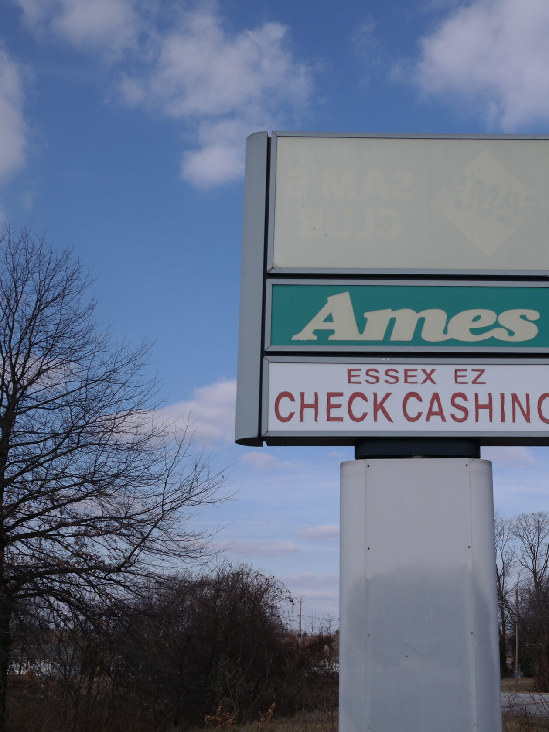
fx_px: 930
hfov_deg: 32.1
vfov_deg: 42.9
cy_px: 370
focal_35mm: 44
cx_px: 426
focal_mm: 20
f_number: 7.1
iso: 100
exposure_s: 1/400
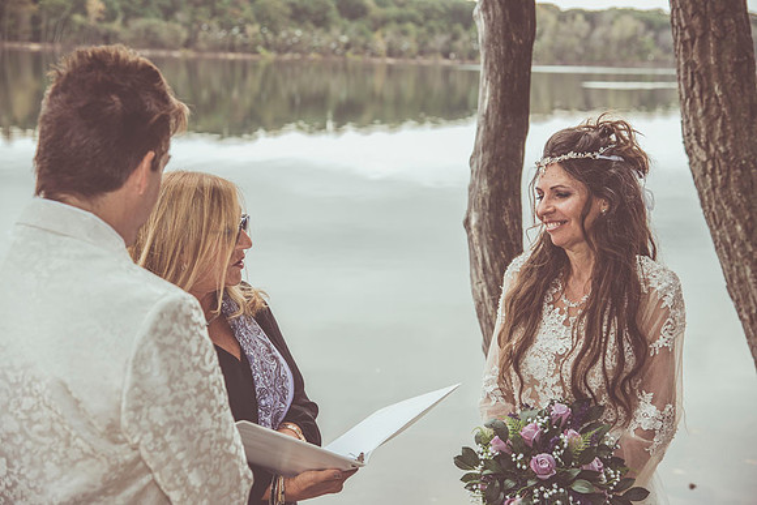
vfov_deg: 20.6
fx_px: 1388
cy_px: 252
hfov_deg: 30.5
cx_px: 378
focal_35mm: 66
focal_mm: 66
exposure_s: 1/200
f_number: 5
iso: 500
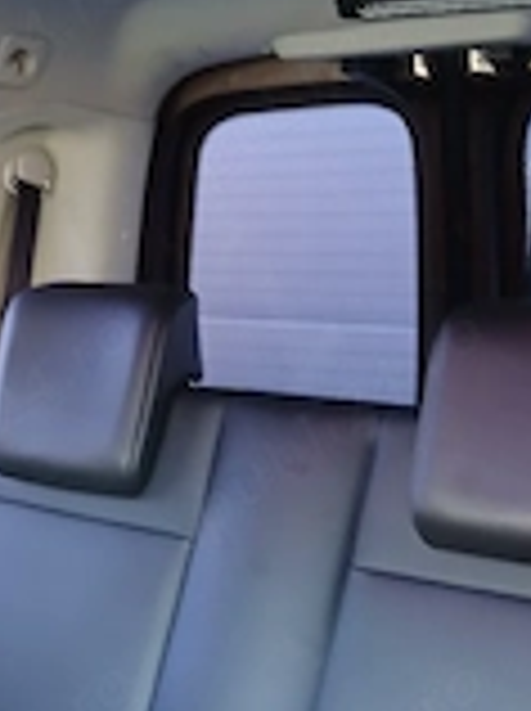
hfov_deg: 21.8
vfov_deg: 29.2
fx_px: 1354
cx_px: 76
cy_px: 477
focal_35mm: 66
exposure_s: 1/25
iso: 400
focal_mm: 3.98
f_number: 1.8
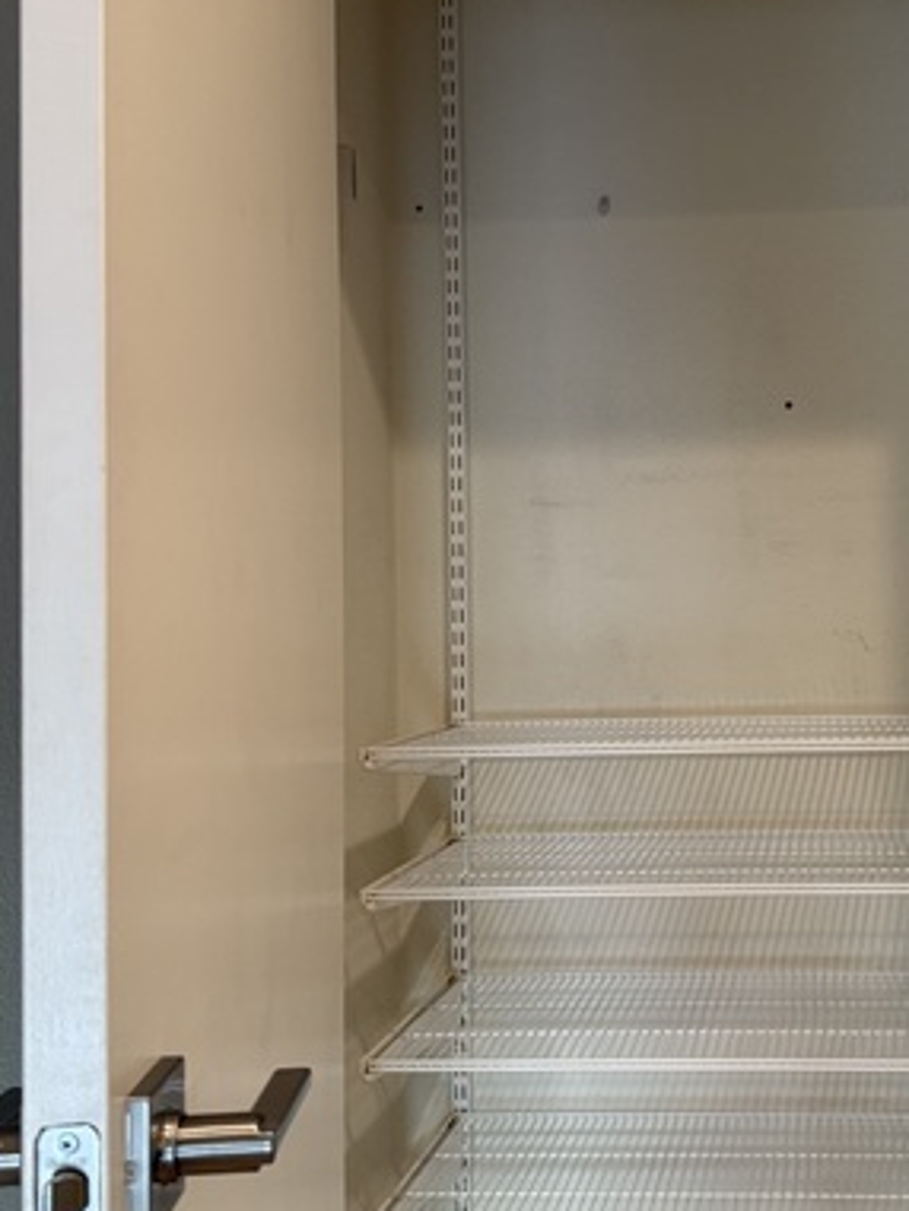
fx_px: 1470
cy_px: 555
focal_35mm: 42
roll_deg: +1.2
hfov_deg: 33.4
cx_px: 718
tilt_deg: +2.5
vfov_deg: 44.7
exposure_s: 1/60
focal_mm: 6.76
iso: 250
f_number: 1.78
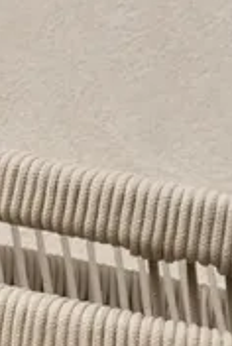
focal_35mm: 310
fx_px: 2985
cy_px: 436
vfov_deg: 6.6
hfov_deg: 4.4
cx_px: -315
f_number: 10
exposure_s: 1/80
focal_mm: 60.8
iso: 320
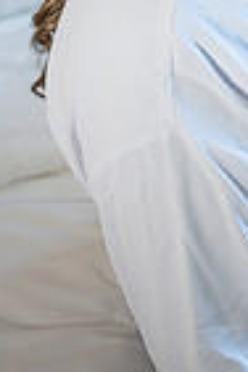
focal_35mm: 113
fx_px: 1168
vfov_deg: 16.7
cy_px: -153
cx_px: 298
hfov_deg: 11.9
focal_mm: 35.4
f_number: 2.8
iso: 250
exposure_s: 1/80
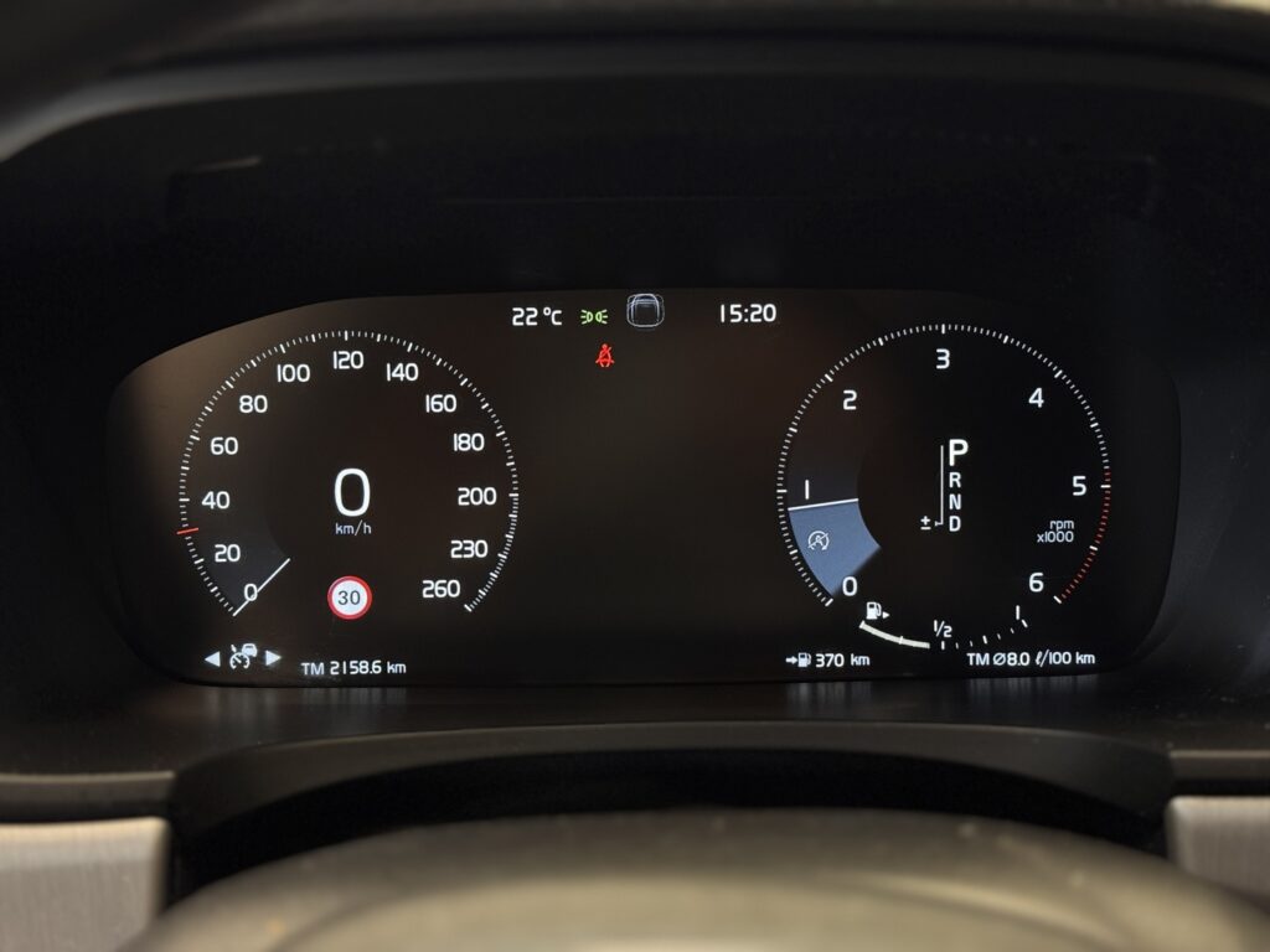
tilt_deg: -19.2
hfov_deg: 39.7
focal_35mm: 48
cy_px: 476
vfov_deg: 30.3
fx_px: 1761
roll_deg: -0.2
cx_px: 635
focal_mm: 6.76
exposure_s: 1/40
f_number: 1.78
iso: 320
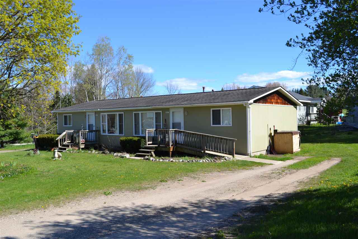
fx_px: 328
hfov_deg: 57.2
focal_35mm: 33
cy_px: 120
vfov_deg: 40.0
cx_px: 179
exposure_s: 1/250
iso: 100
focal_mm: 22
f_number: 8
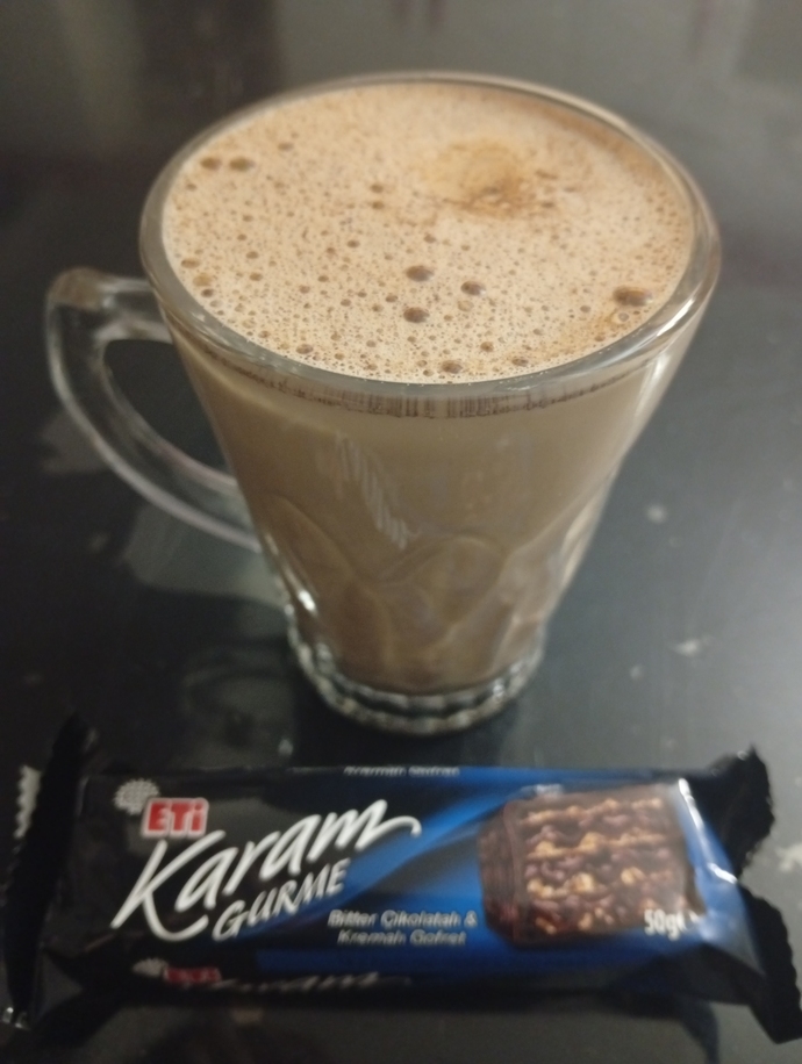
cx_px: 401
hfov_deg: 51.5
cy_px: 532
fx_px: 832
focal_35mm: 27
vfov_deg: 65.2
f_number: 1.8
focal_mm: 3.98
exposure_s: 1/14.3
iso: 3168
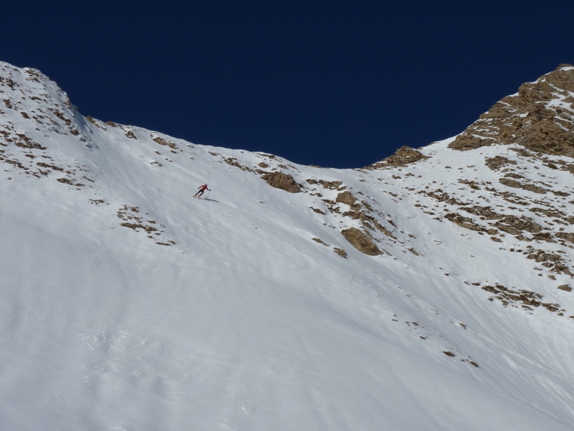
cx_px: 287
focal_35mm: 78
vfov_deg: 18.9
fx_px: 1293
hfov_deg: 25.0
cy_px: 216
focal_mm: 13.8
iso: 80
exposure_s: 1/640
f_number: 8
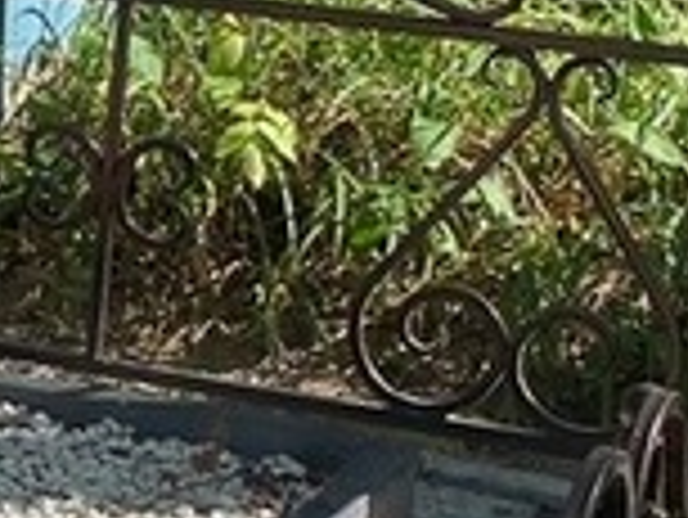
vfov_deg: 8.5
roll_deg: -0.6
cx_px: -652
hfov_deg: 10.5
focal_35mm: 174
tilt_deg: -14.9
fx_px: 3461
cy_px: 450
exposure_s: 1/481
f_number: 1.8
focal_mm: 4.25
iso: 32
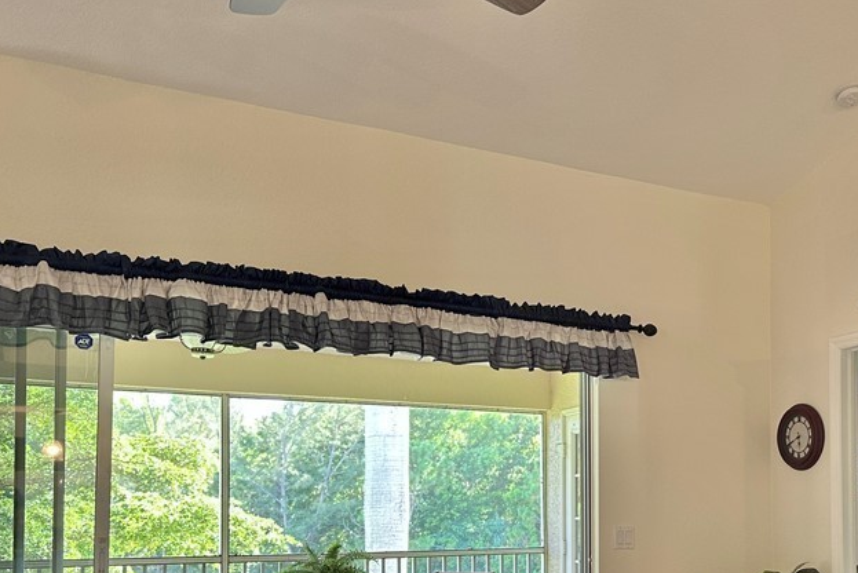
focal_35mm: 41
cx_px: 651
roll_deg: +0.3
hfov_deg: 45.6
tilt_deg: +2.1
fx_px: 978
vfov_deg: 31.6
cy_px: 481
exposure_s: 1/60
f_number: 1.78
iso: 125
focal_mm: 6.86
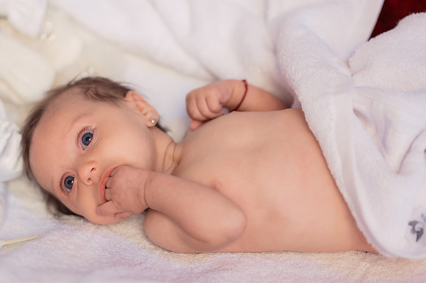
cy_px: 168
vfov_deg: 13.6
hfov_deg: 20.3
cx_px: 174
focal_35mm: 101
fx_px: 1191
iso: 1600
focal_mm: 85
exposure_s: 1/200
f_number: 2
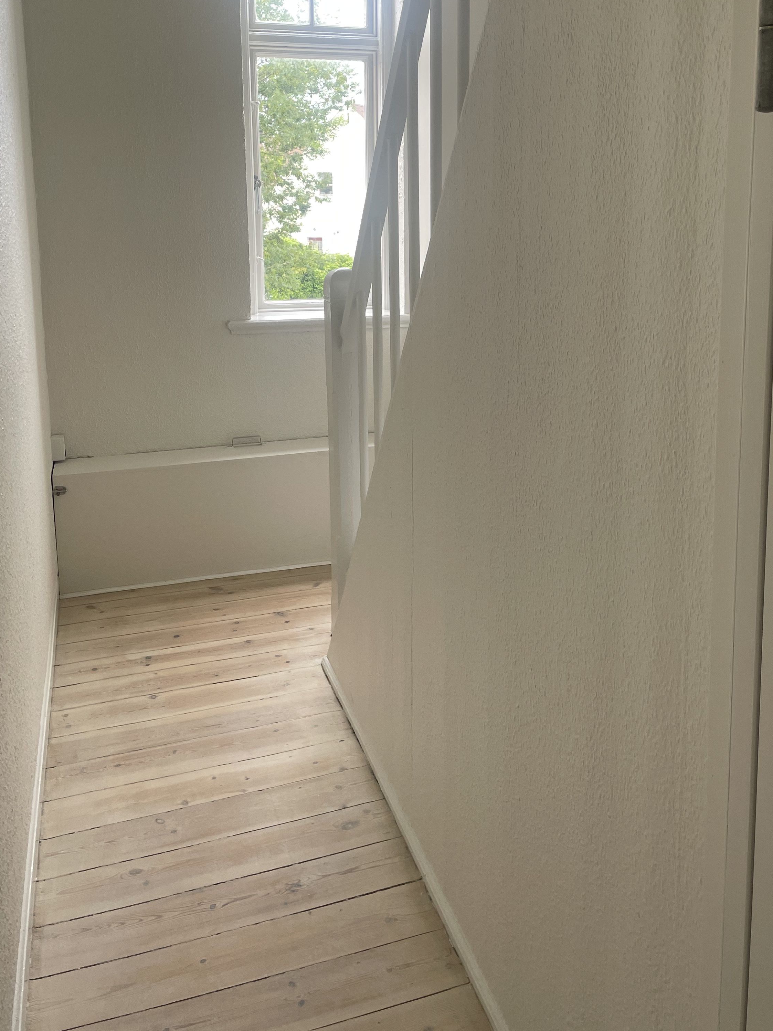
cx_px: 418
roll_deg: +0.4
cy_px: 343
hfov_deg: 40.7
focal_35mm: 35
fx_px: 1042
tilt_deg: -8.7
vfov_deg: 51.6
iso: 64
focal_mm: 4.2
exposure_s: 1/121
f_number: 1.6
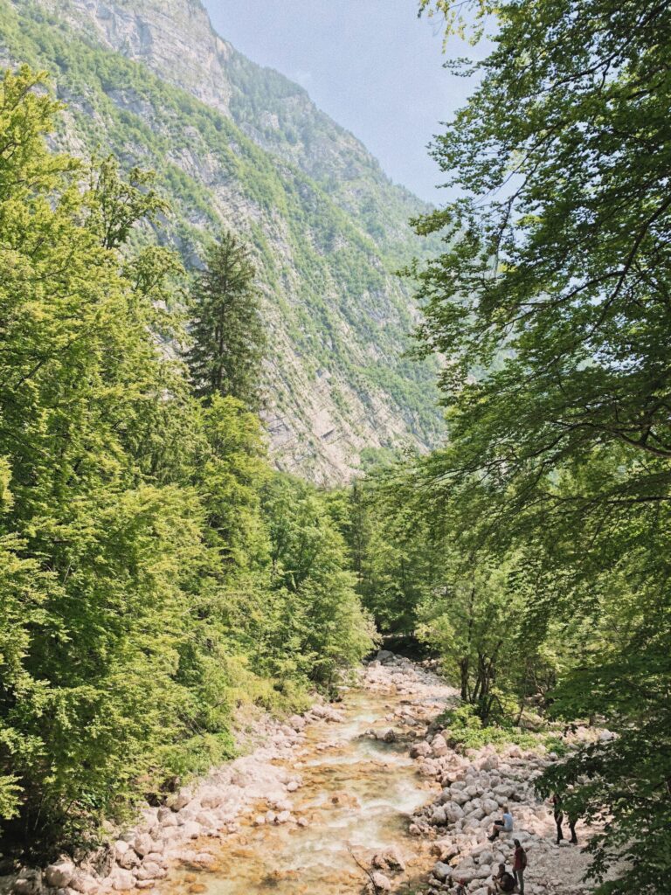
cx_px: 336
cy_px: 448
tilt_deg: +9.1
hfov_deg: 49.7
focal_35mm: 28
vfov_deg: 63.4
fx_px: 724
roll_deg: +0.0
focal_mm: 4
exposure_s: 1/889
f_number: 1.8
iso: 20
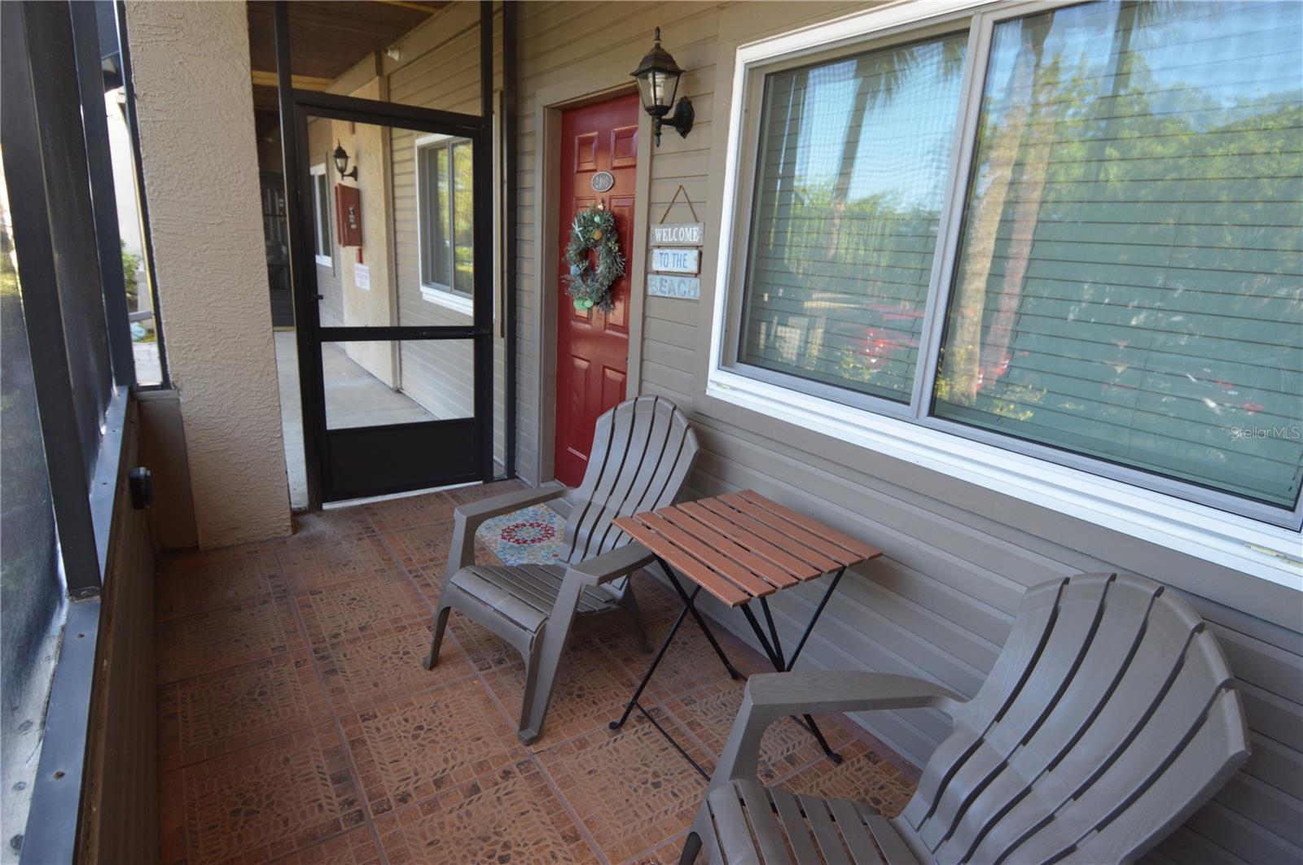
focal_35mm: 18
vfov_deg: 67.3
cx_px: 652
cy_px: 432
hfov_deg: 90.1
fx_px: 651
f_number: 4
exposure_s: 1/60
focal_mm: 12
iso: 400
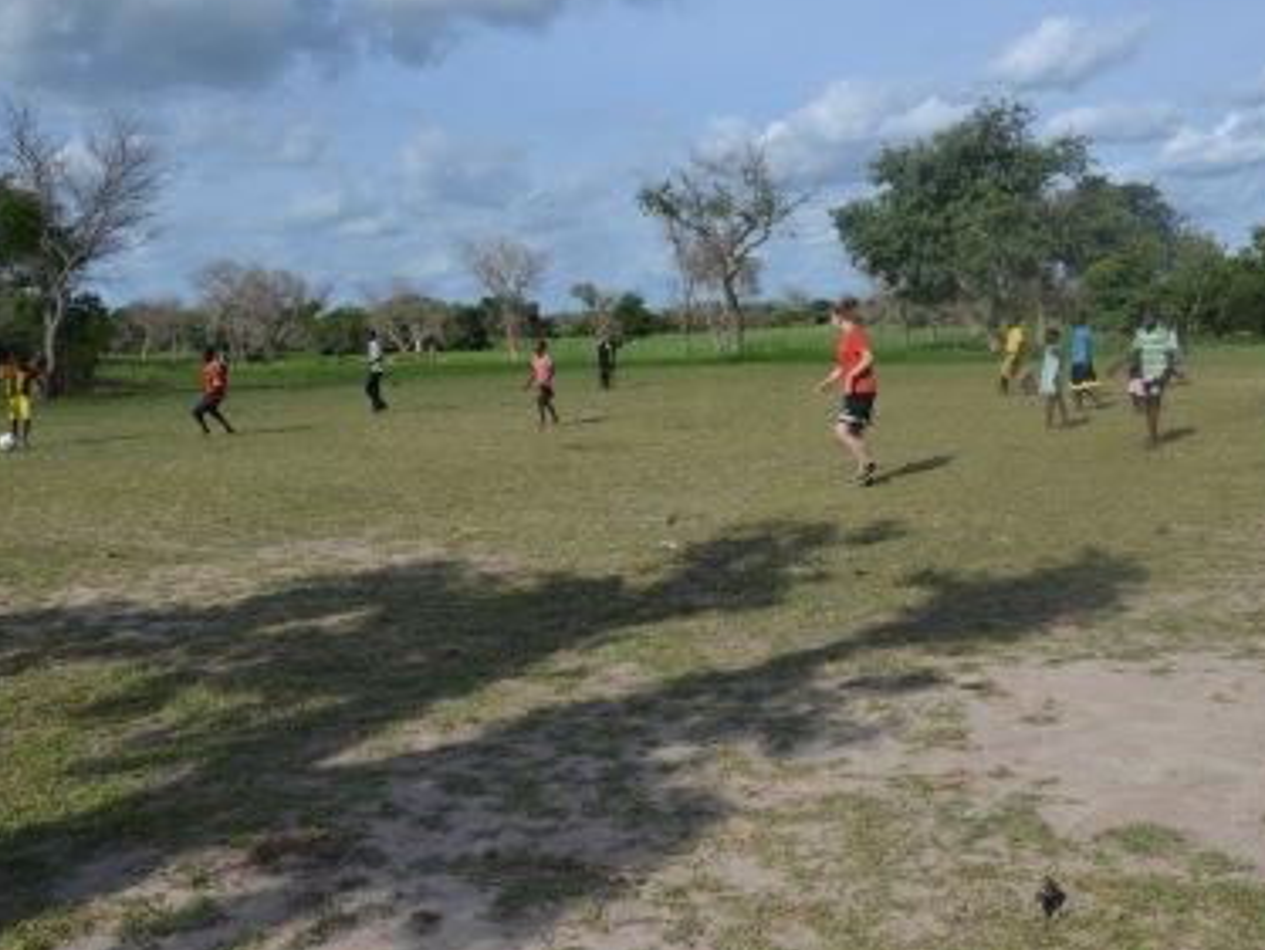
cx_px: 717
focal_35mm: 38
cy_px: 451
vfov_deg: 37.8
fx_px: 1390
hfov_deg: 48.8
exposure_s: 1/250
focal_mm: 22
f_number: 8
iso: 100
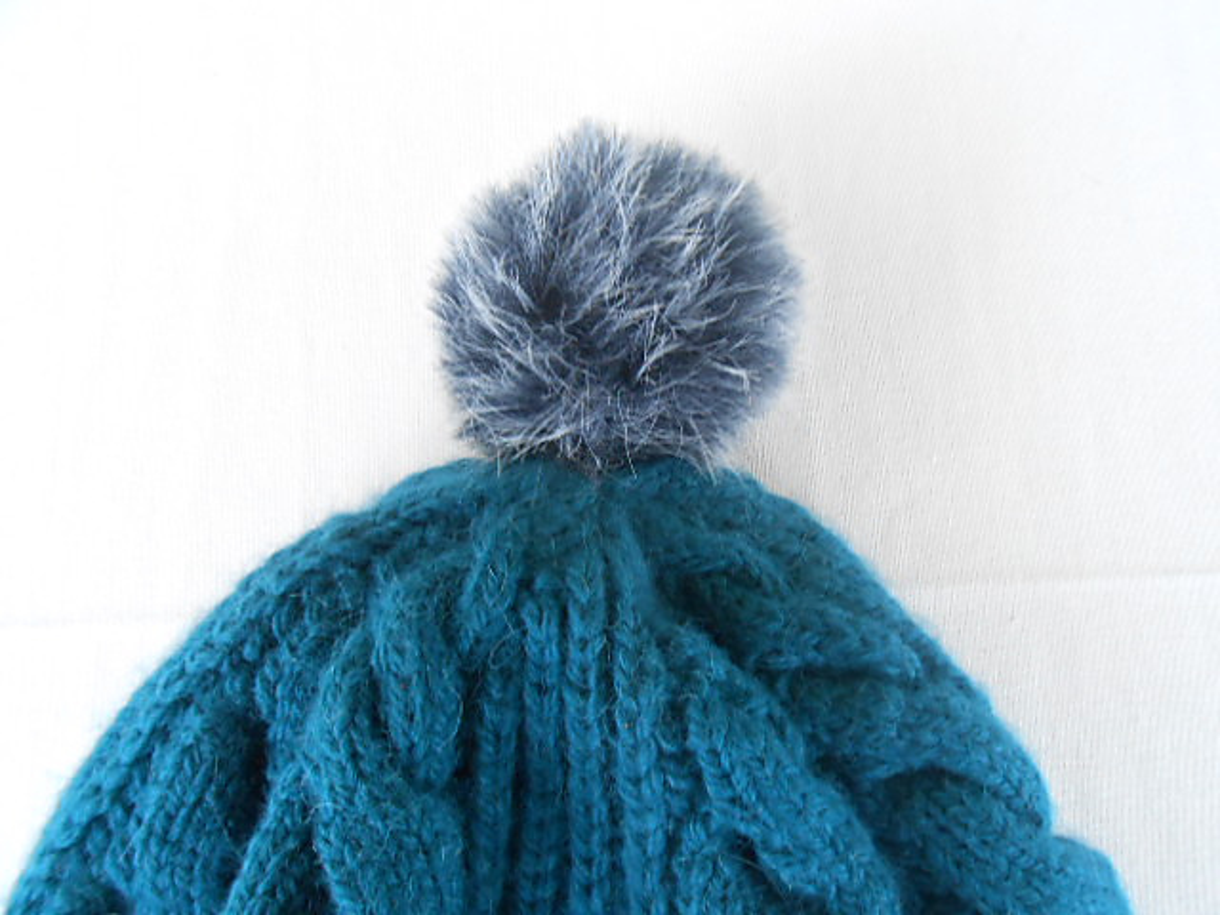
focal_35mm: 26
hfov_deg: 67.3
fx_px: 916
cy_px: 458
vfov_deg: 53.1
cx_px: 610
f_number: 3.5
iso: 400
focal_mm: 4.6
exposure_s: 1/20
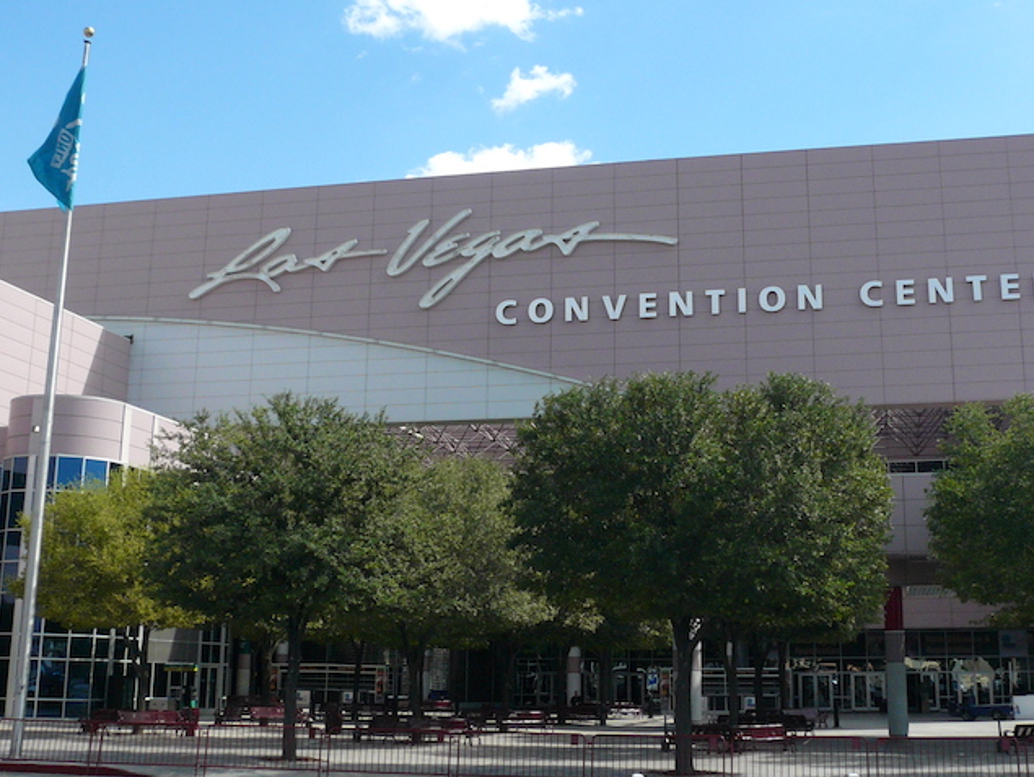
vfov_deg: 30.8
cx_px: 563
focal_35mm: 47
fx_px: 1405
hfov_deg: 40.4
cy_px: 306
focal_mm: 5.2
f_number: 9
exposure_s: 1/125
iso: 100
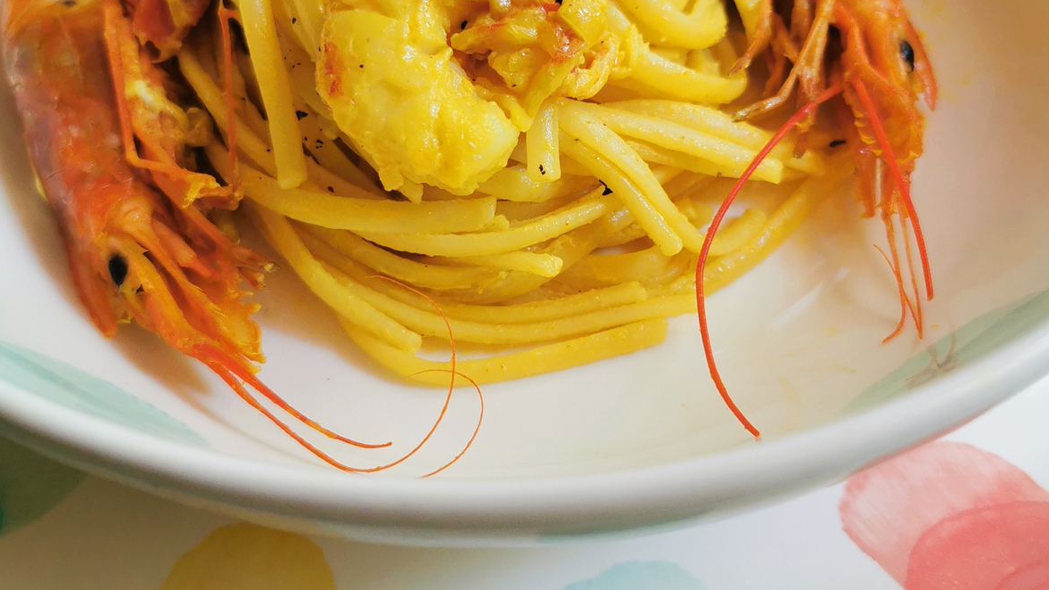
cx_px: 522
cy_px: 195
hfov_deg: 50.5
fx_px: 1113
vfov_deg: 29.5
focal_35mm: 40
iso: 100
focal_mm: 5.56
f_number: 1.6
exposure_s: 1/120
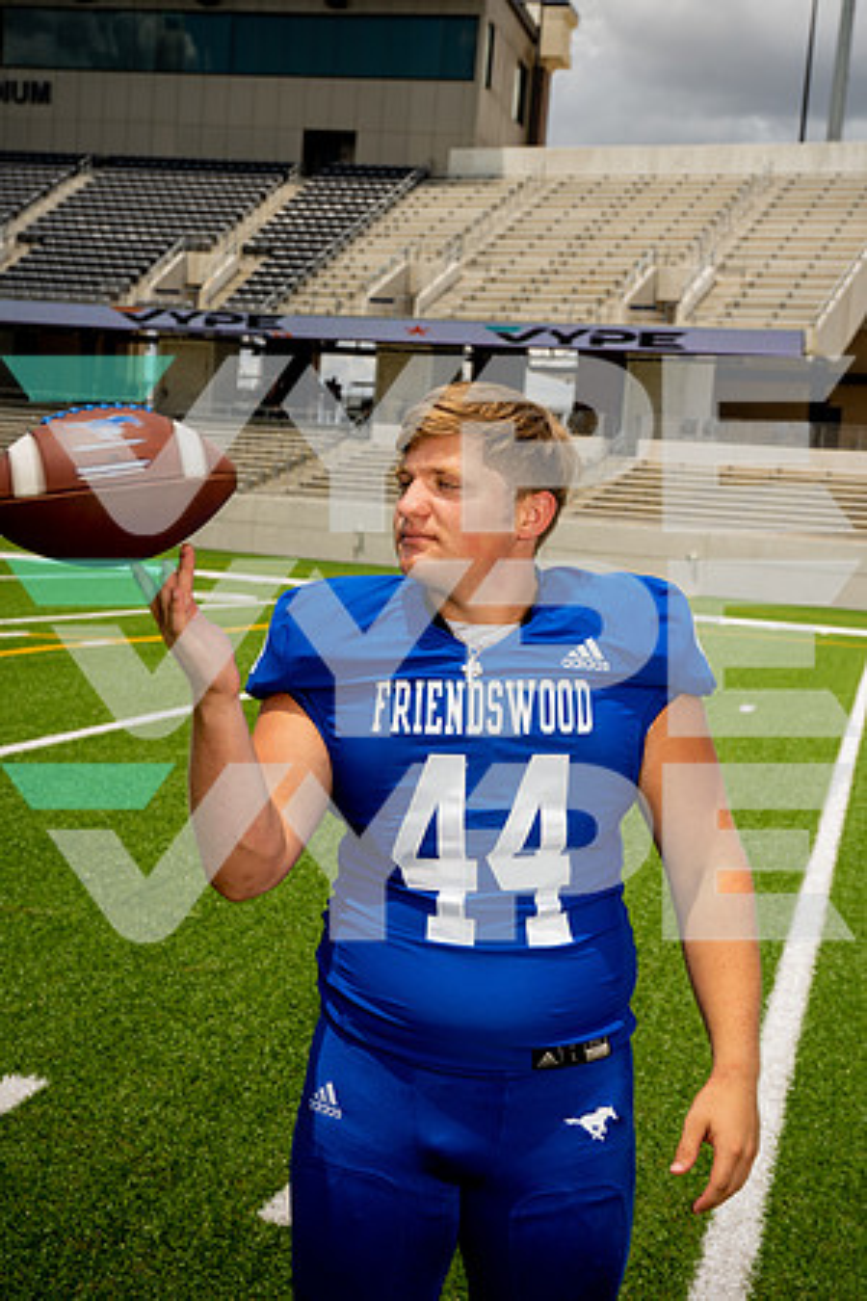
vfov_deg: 38.2
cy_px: 650
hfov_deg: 26.0
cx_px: 434
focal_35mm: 52
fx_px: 1878
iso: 64
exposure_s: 1/250
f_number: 8
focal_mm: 52
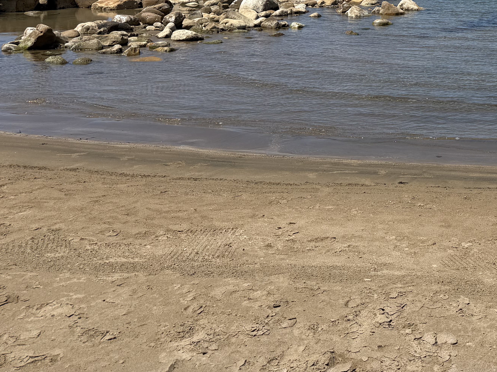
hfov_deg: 33.7
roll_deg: -1.3
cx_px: 494
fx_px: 747
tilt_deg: -2.3
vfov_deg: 26.1
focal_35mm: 52
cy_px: -29
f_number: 1.78
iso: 80
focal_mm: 6.76
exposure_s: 1/7353
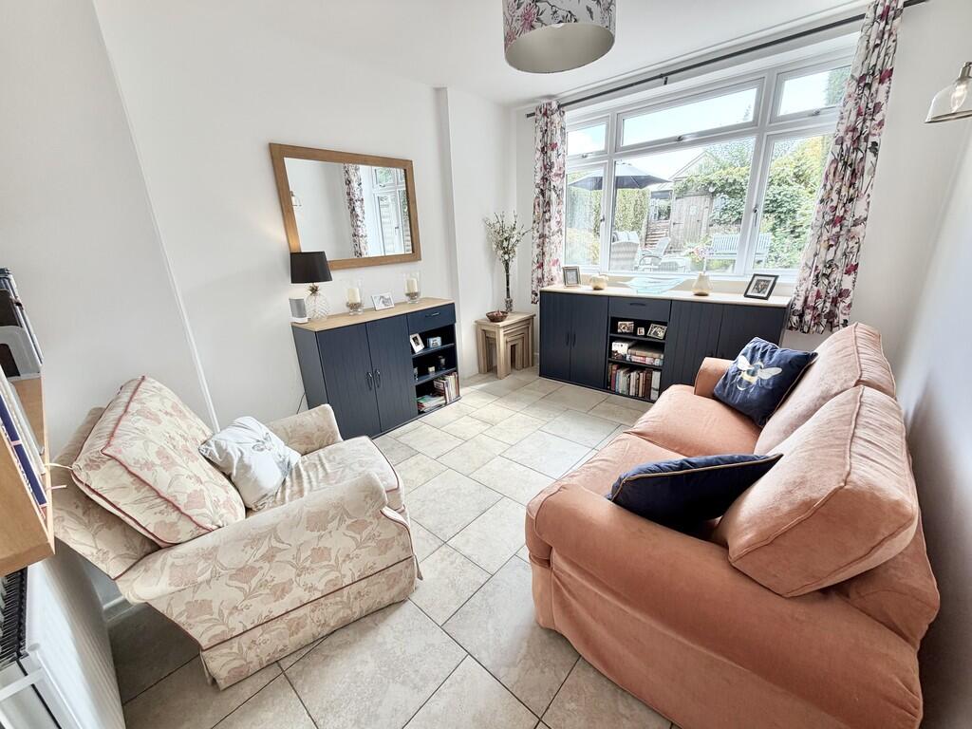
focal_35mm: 14
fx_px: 393
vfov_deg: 85.7
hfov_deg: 102.1
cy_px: 364
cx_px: 486
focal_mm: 2.22
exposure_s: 1/121
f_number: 2.2
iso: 80
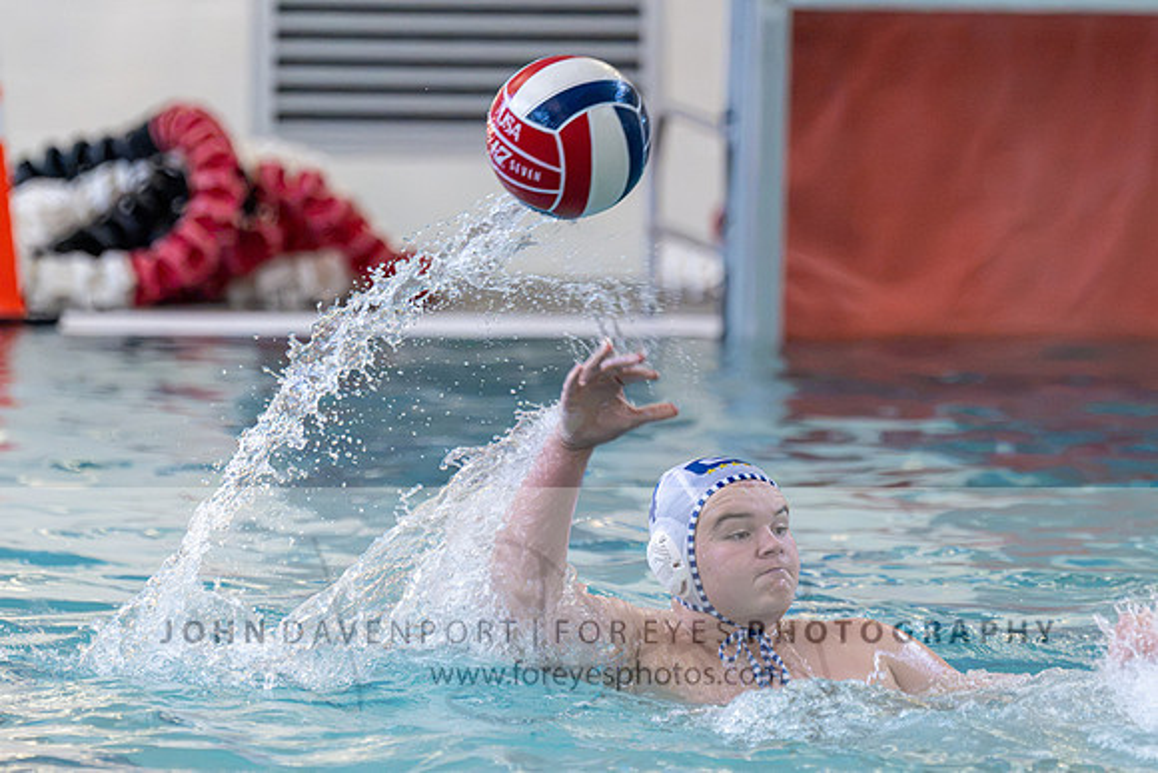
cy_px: 413
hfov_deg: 6.9
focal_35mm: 297
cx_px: 772
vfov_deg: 4.6
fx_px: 9571
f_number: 4
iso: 11400
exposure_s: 1/1000
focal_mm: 200
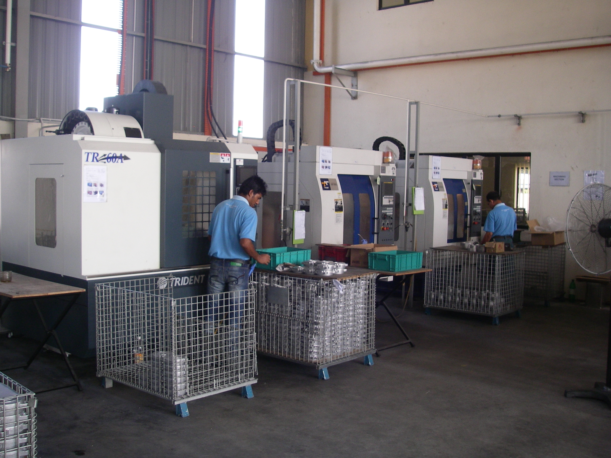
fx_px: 671
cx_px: 306
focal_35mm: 38
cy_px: 229
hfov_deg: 49.0
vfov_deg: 37.7
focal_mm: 6.3
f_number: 3.3
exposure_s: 1/50
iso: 125
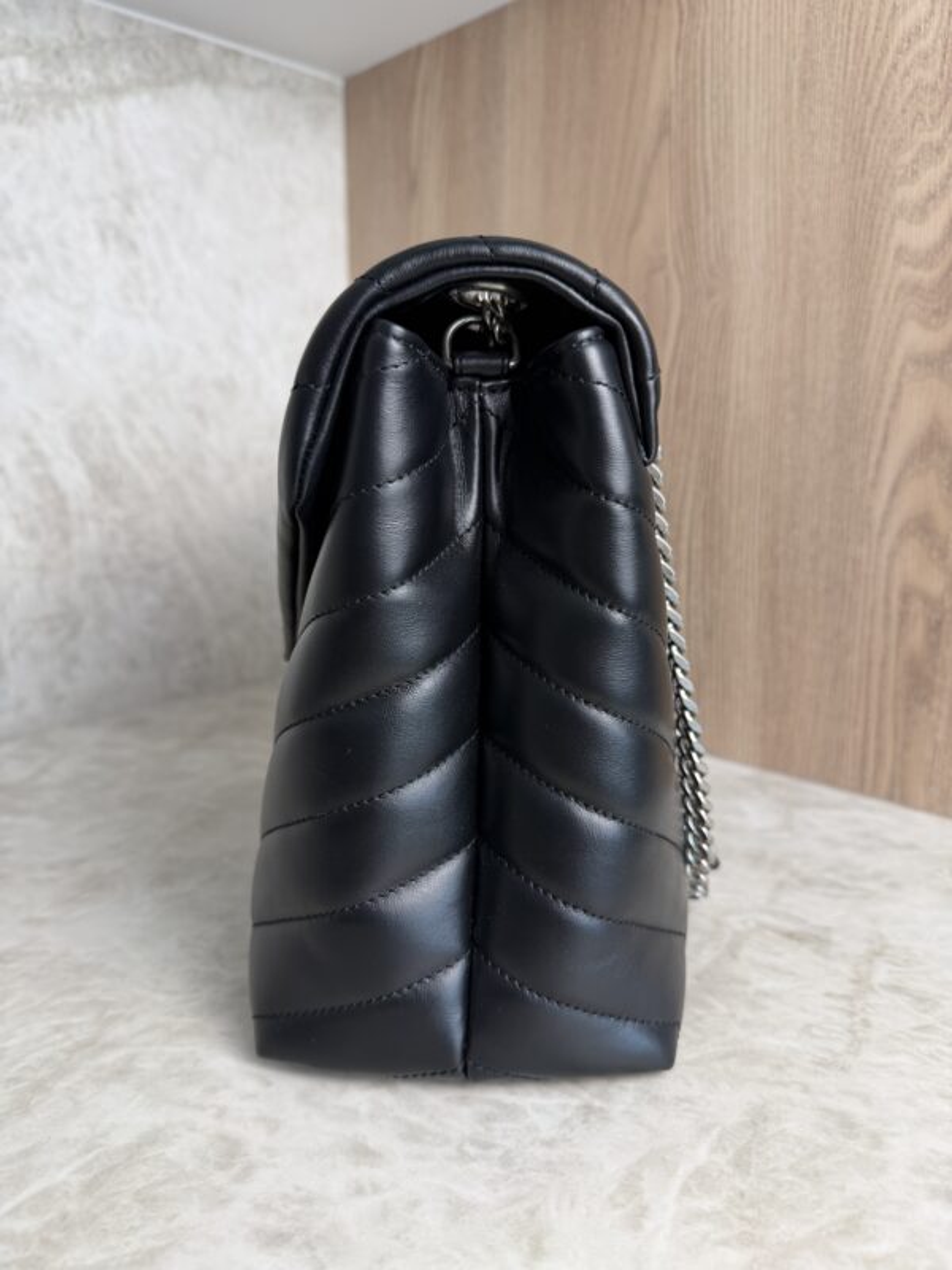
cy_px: 635
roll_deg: +0.6
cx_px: 476
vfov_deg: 71.6
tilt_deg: -10.9
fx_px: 880
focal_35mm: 24
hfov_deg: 56.8
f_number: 1.78
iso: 100
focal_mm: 6.76
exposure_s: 1/120
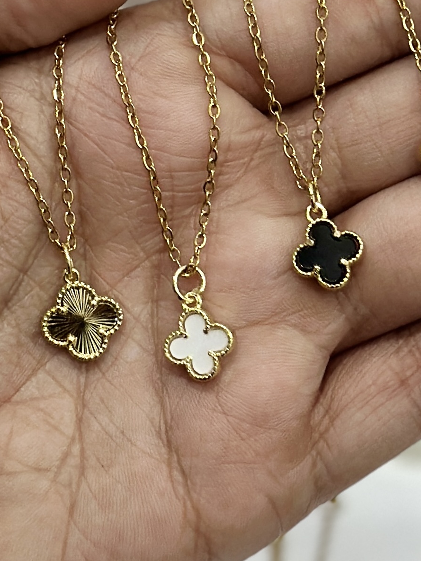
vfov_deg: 29.3
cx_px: 242
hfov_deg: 22.2
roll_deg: -1.5
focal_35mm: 66
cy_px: 214
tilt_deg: -41.6
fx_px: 1070
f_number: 1.78
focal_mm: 6.86
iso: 125
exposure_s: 1/60
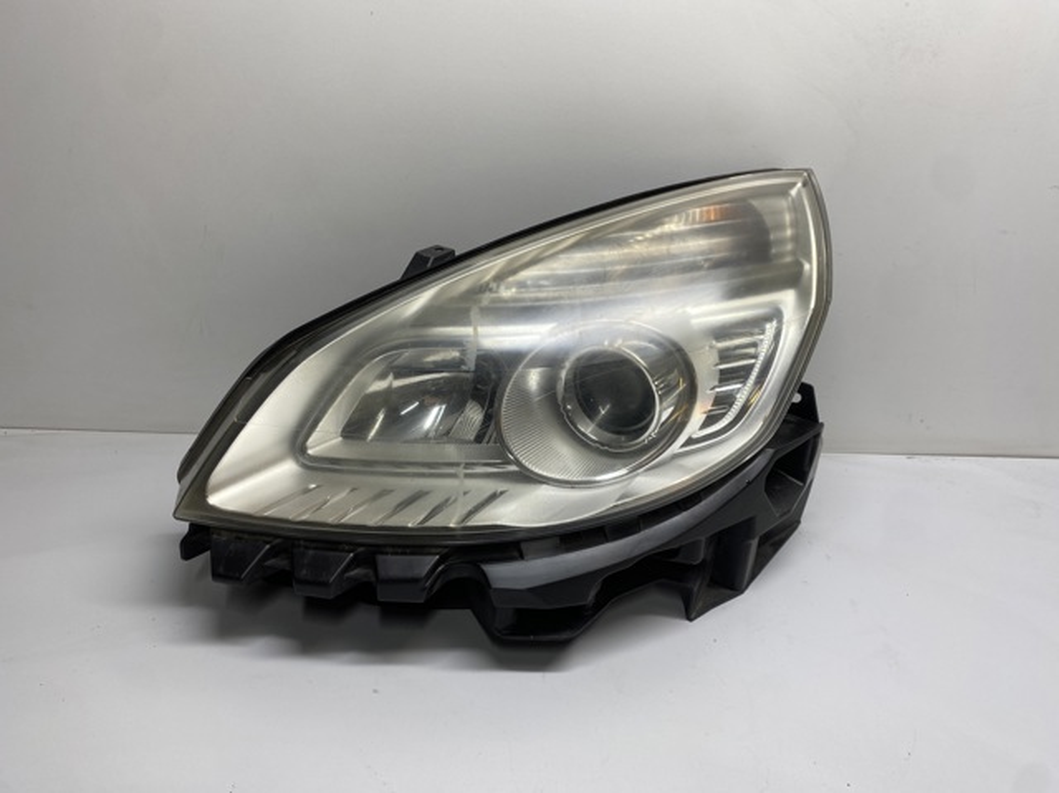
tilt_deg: -27.4
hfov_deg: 67.3
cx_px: 530
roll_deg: -2.6
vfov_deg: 53.0
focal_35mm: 26
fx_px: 795
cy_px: 396
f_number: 1.8
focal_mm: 4.25
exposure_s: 1/128
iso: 32
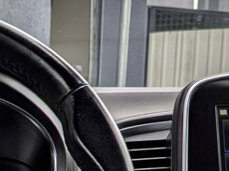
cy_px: 394
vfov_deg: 8.7
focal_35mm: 157
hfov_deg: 11.7
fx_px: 1037
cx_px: -178
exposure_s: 1/451
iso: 30
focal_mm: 4.53
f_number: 1.7
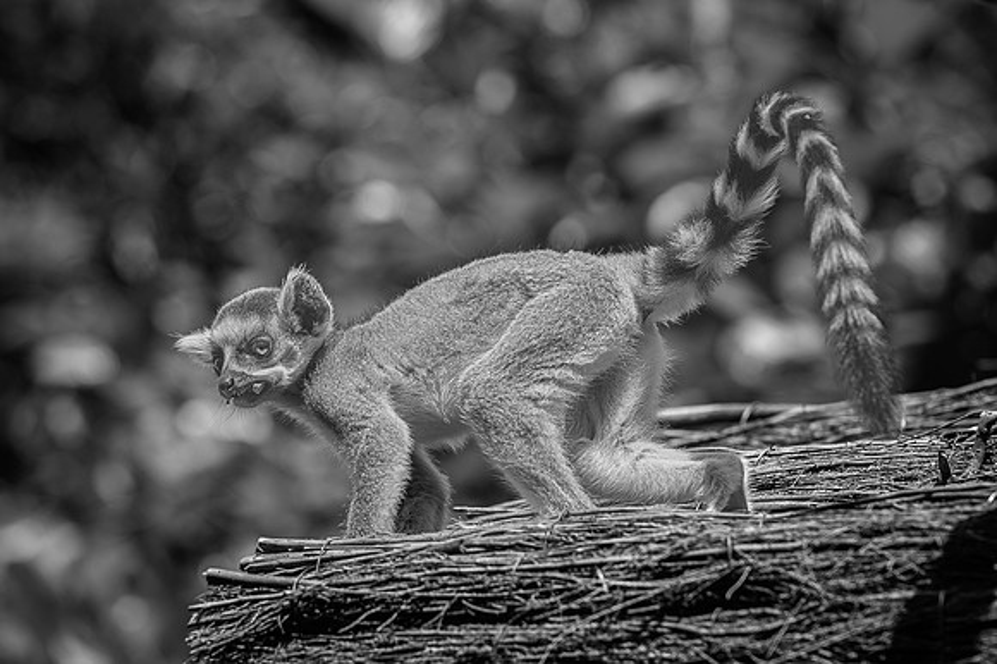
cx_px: 508
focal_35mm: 244
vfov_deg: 5.6
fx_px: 6765
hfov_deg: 8.4
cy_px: 405
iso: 200
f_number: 6.3
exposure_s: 1/320
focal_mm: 200
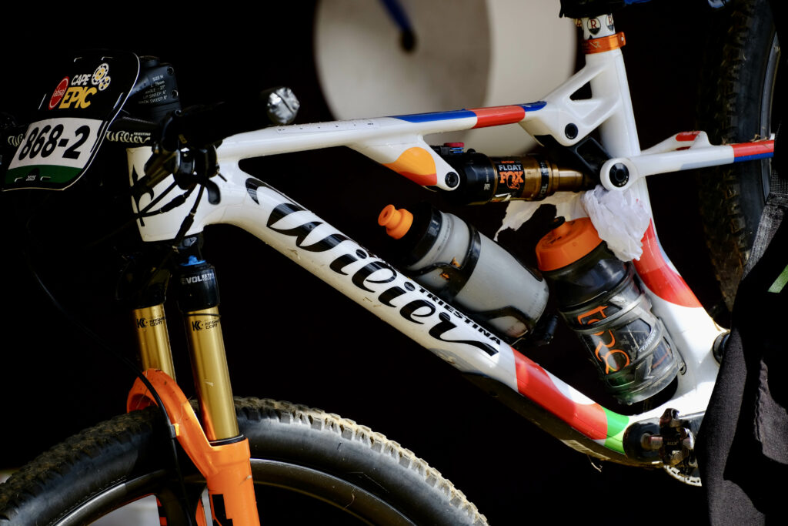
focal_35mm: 277
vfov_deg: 5.0
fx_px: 6064
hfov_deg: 7.4
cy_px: 263
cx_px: 394
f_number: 5
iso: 200
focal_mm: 184.6
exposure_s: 1/500
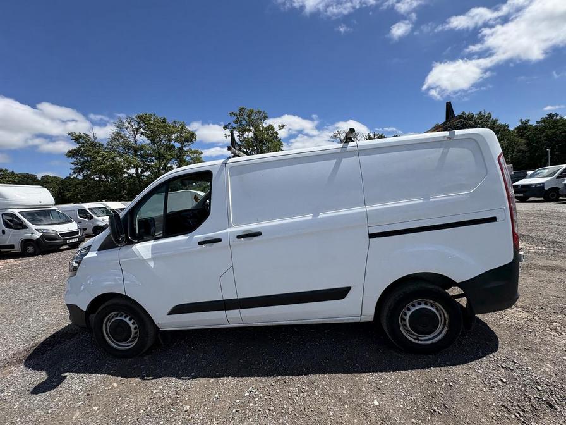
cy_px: 212
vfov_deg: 85.7
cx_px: 283
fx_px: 229
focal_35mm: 14
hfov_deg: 102.1
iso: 40
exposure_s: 1/2342
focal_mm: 2.22
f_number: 2.2
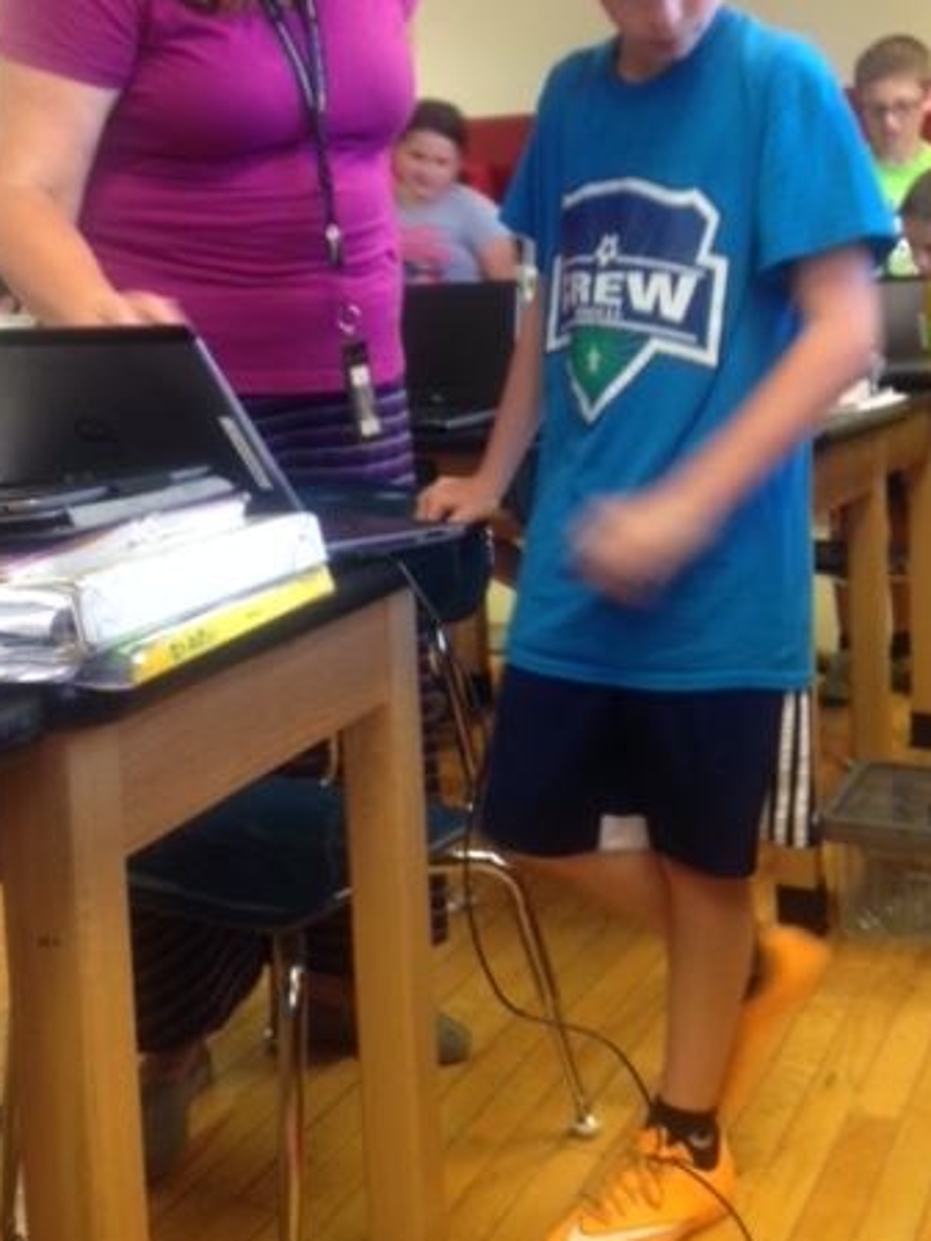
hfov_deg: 30.8
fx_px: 1685
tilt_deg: -2.6
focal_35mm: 47
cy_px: 486
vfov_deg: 40.2
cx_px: 539
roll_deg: +1.3
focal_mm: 4.12
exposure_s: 1/20
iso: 125
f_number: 2.4
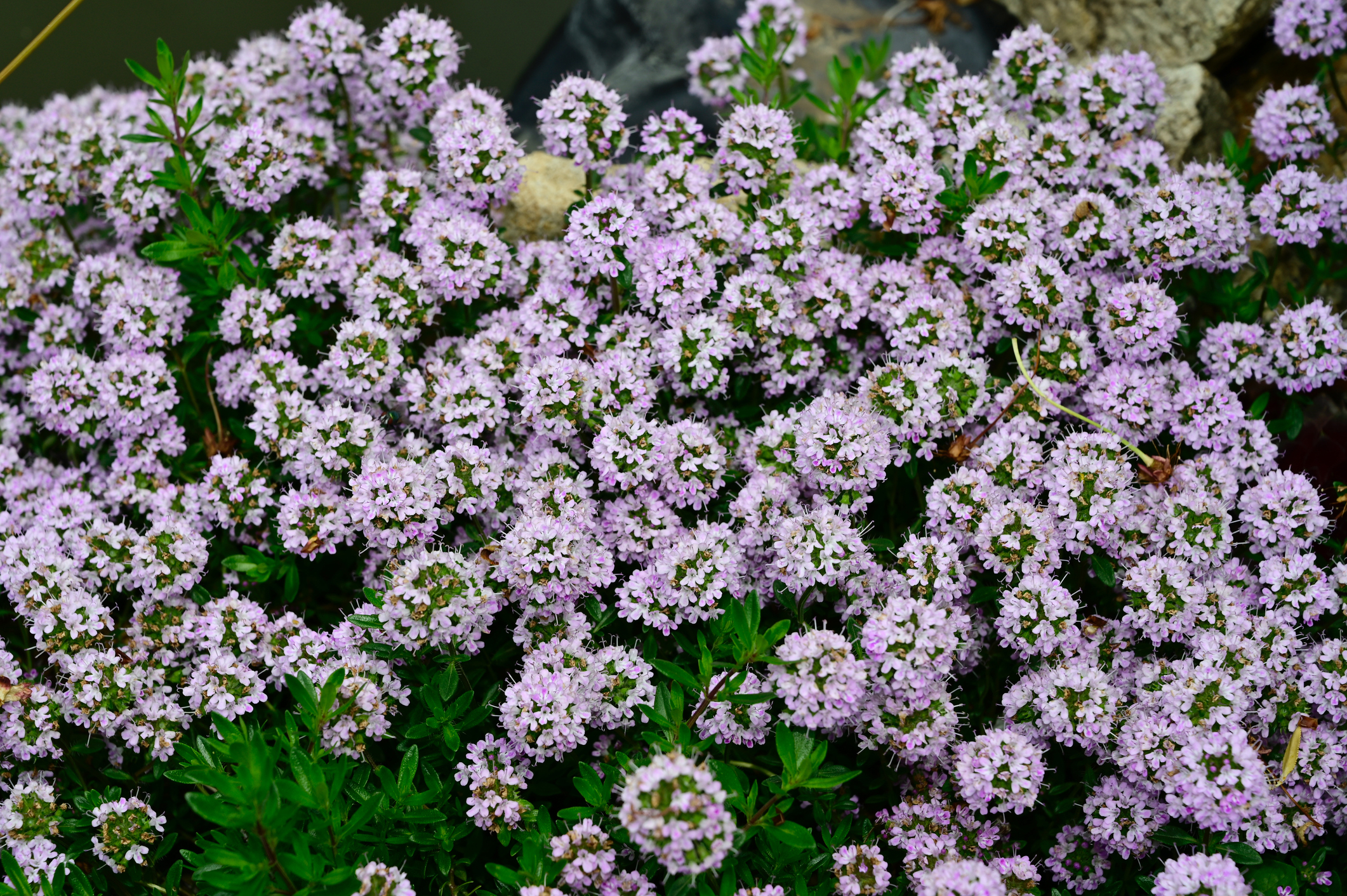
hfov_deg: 28.9
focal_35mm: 70
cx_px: 674
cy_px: 448
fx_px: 2617
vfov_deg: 19.4
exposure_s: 1/100
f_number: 10
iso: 100
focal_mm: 70
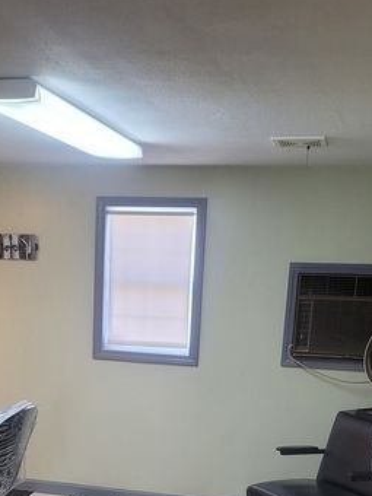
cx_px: 146
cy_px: 454
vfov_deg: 35.1
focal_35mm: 51
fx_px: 731
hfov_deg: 28.5
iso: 200
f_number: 1.8
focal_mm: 5.4
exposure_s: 1/60
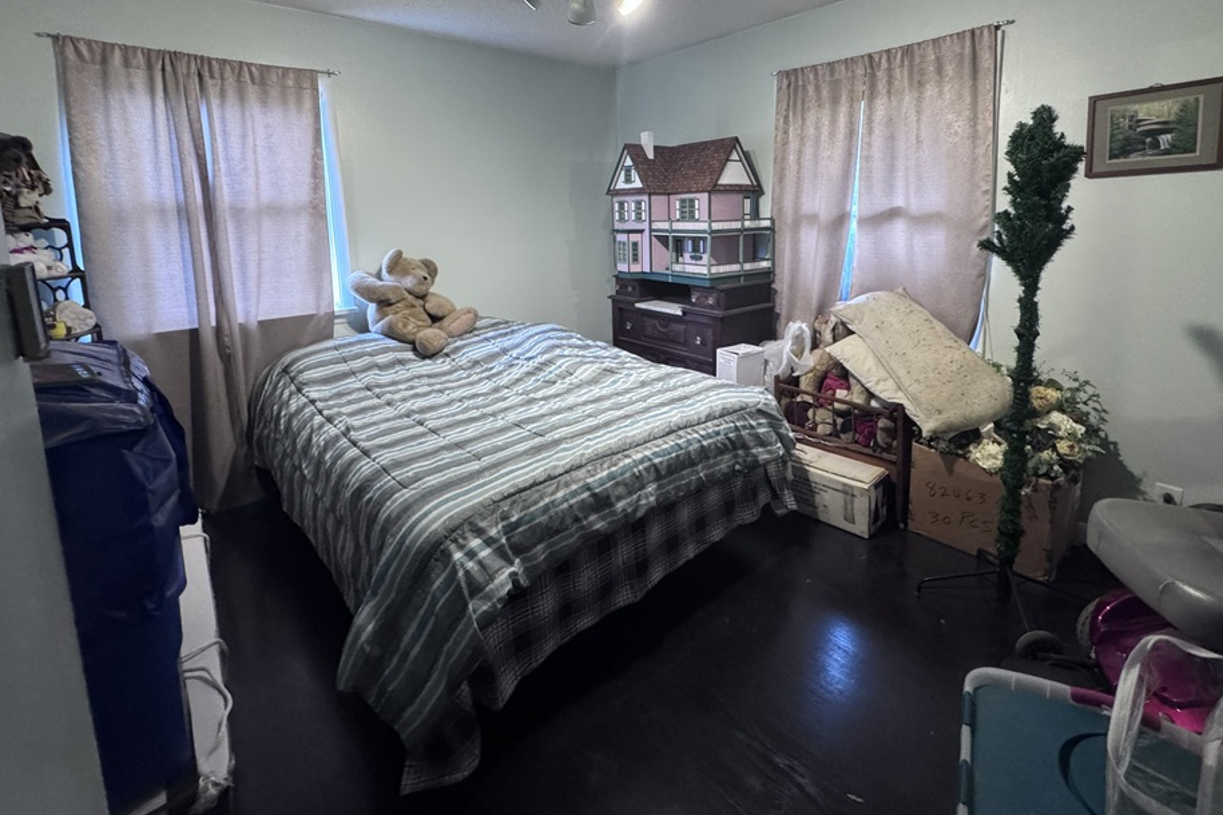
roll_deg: +0.7
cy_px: 292
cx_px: 636
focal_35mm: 17
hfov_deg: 93.2
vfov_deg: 69.0
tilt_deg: -8.0
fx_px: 577
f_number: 2.2
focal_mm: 2.22
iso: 800
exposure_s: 1/60
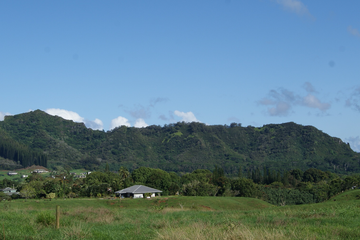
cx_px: 167
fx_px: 666
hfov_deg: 30.2
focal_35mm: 67
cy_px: 102
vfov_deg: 20.4
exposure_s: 1/250
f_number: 10
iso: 100
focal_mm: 35
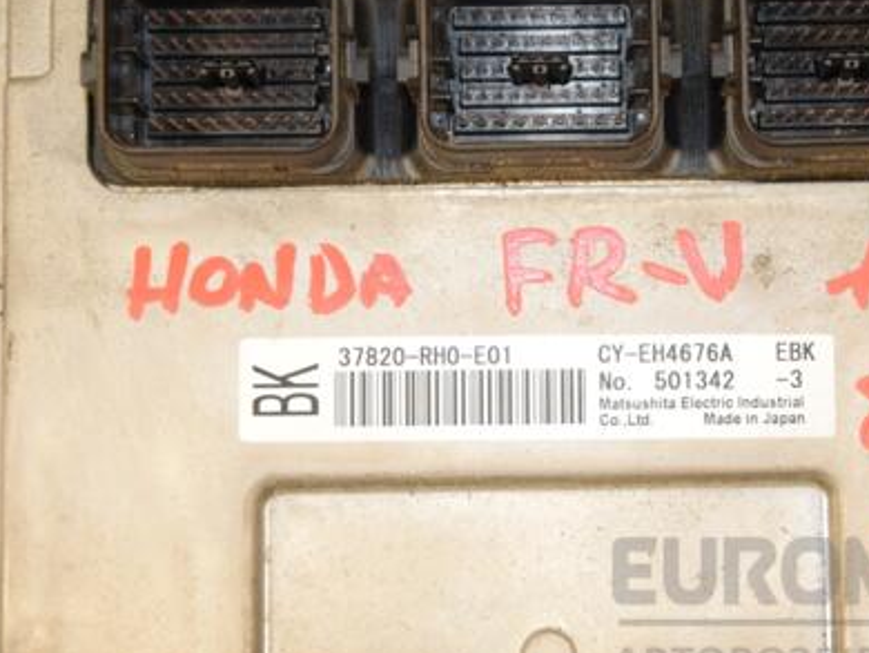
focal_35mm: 100
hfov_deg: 19.6
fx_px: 2505
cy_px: 274
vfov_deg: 14.8
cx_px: 570
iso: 800
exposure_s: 1/200
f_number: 5.6
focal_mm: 45
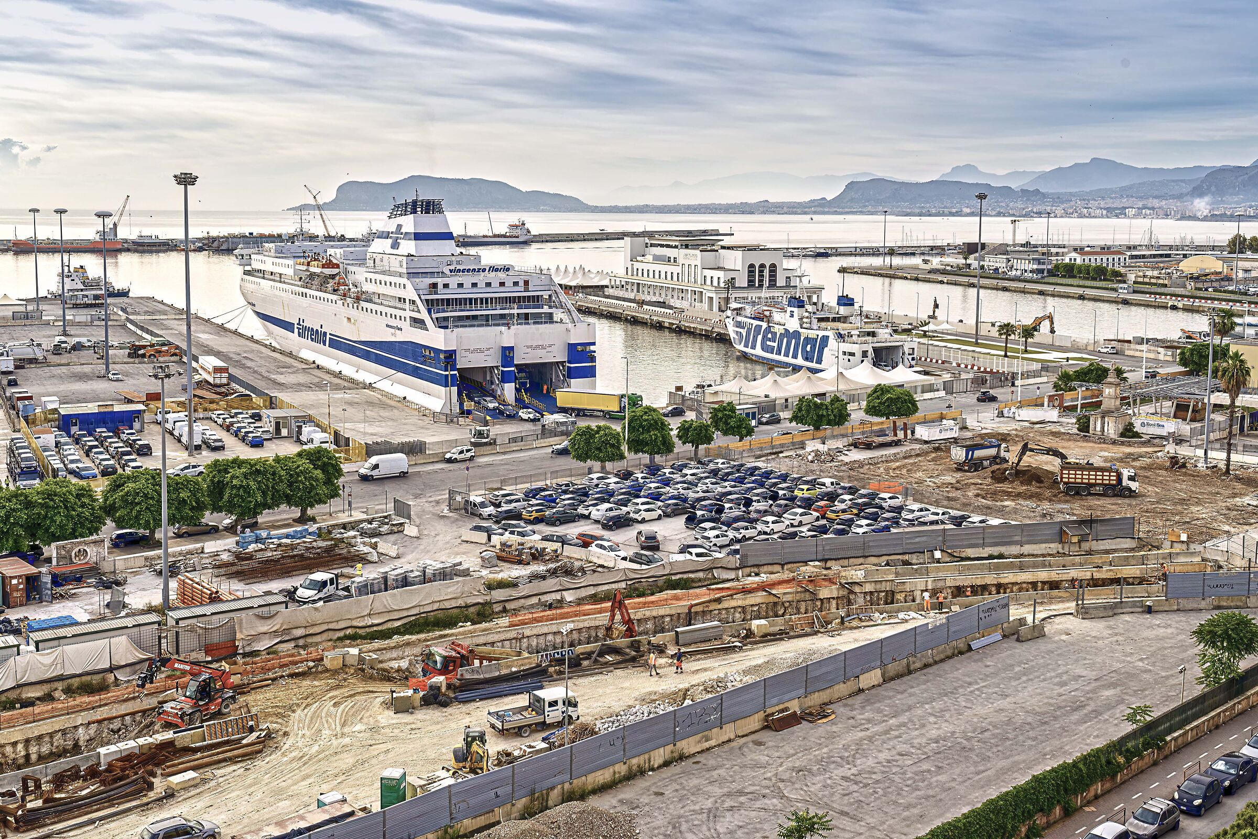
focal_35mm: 37
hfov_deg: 51.9
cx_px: 629
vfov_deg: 35.9
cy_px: 420
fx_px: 1293
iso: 125
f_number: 11
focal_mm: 37
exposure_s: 1/80
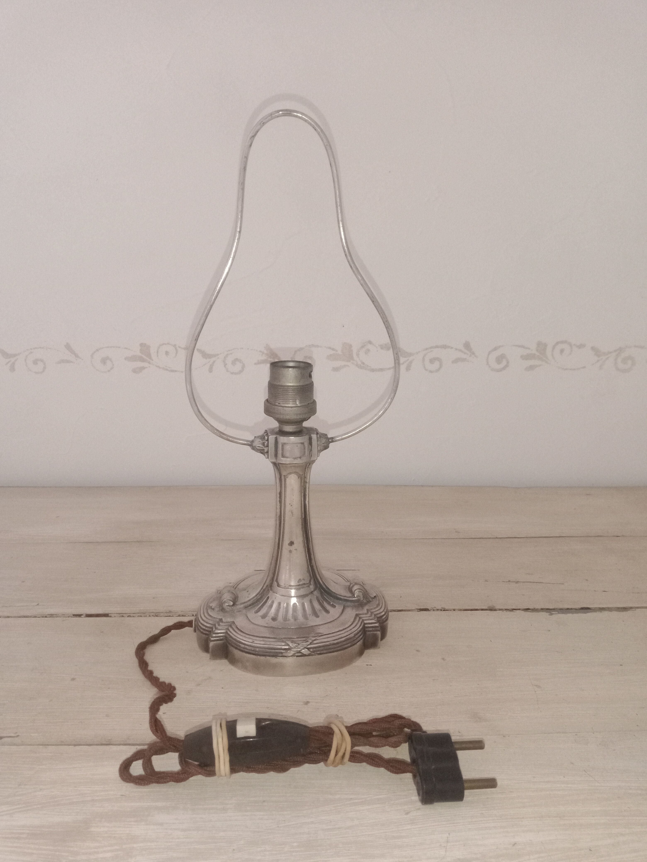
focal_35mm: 27
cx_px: 324
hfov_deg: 51.4
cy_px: 431
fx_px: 673
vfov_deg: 65.3
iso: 806
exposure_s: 1/33.3
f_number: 2
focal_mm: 3.54
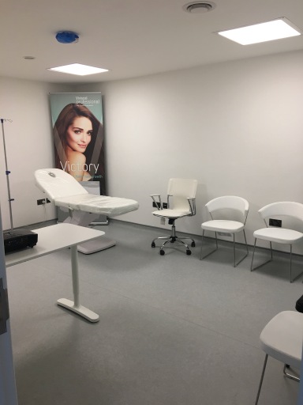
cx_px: 152
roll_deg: -0.2
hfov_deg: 48.2
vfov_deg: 61.7
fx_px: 338
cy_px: 202
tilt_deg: -9.0
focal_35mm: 29
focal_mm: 4.15
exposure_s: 1/33
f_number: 2.2
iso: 25
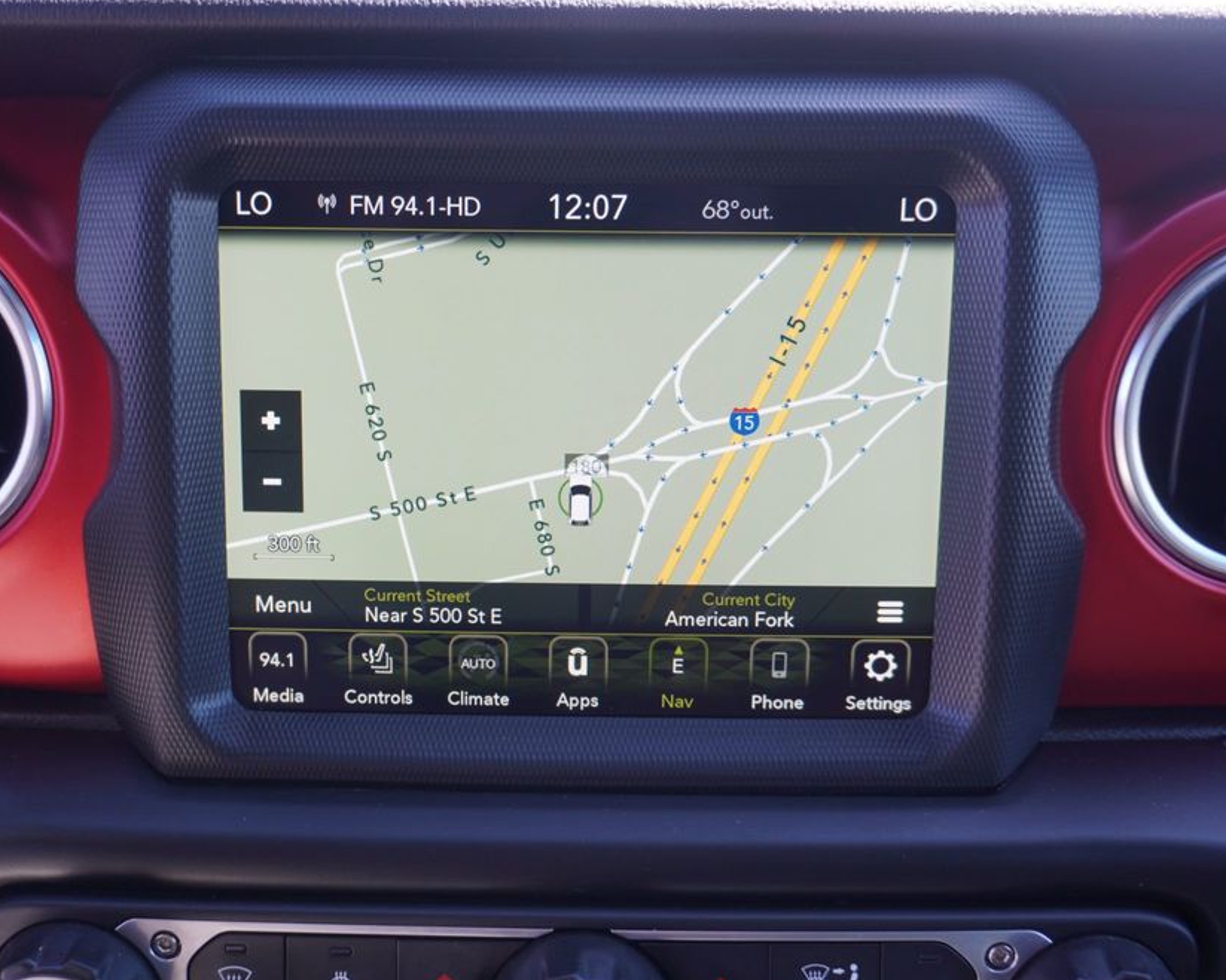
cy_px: 479
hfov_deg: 51.4
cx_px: 543
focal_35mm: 35
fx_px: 1270
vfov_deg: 42.2
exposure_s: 1/60
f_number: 4
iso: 100
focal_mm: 20
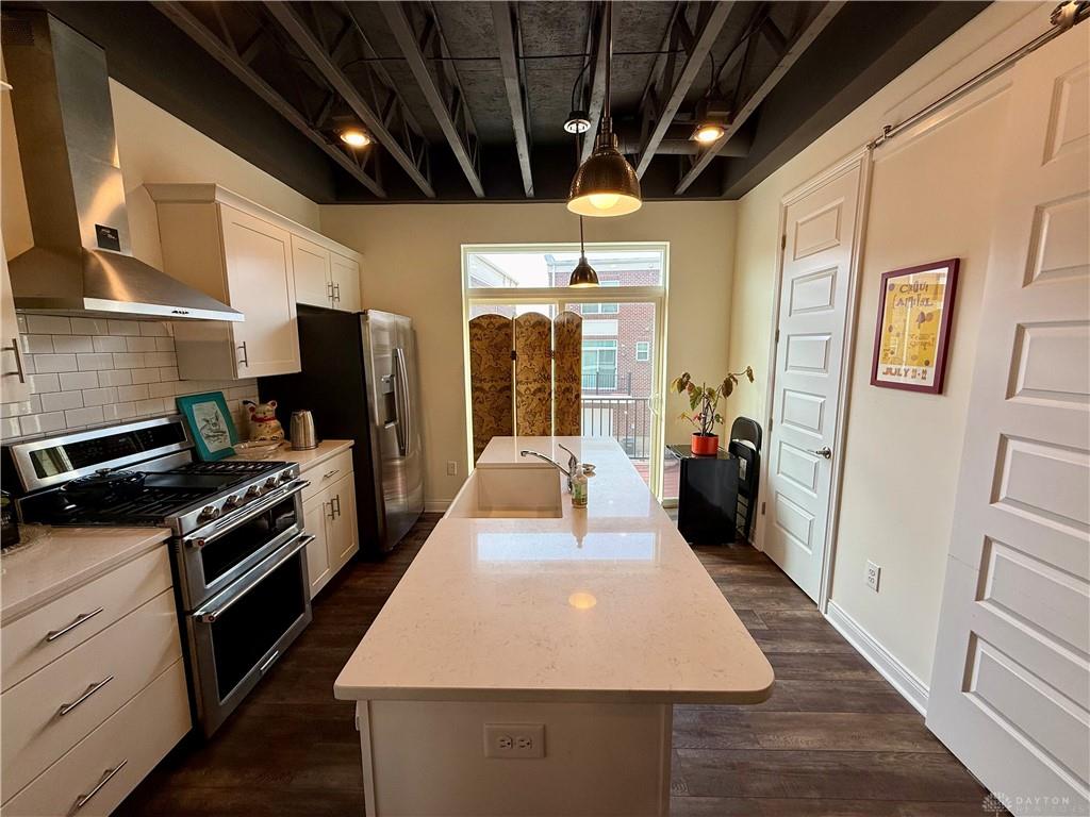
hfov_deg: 102.1
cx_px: 545
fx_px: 441
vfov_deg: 85.7
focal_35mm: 14
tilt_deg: -7.7
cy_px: 408
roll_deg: +0.1
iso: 50
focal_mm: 2.22
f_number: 2.2
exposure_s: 1/120
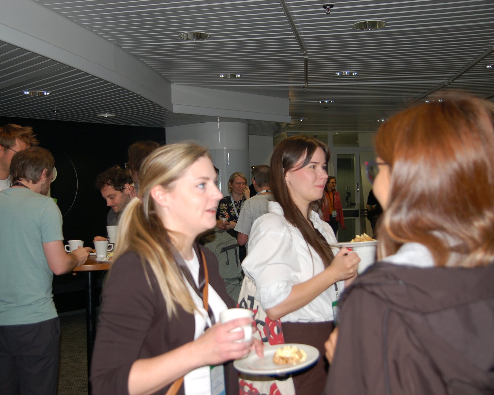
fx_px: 599
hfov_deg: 44.7
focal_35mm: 41
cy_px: 197
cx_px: 217
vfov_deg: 36.5
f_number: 2.8
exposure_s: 1/60
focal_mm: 24
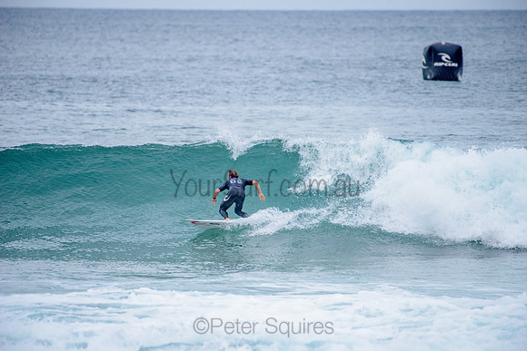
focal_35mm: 500
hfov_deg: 4.1
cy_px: 176
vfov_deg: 2.8
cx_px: 264
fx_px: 7321
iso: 320
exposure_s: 1/2000
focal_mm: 500
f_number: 5.6
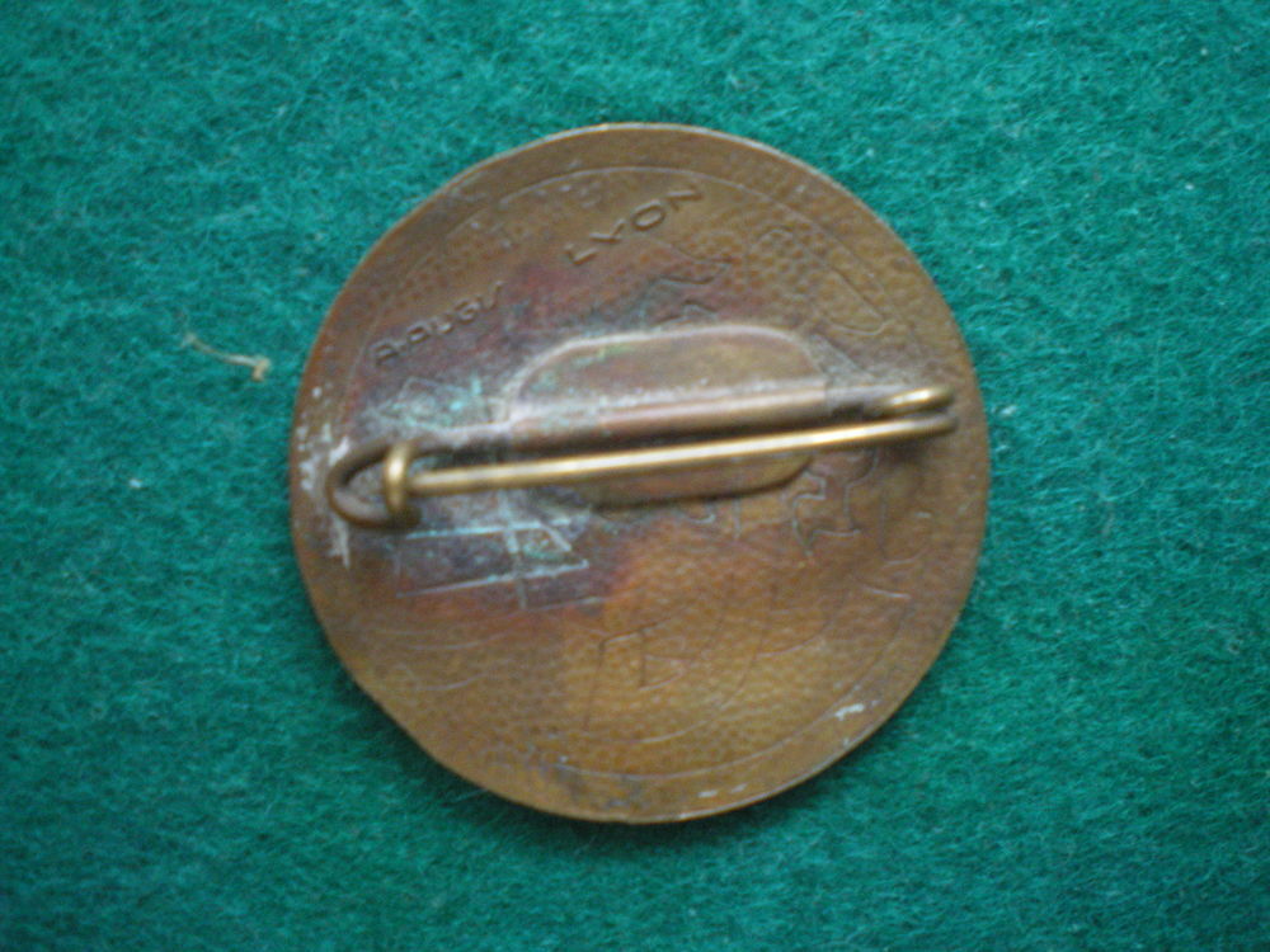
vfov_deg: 37.7
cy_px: 476
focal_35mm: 38
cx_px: 635
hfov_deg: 49.0
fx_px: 1394
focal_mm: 6.3
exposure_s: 1/15
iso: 400
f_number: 3.1
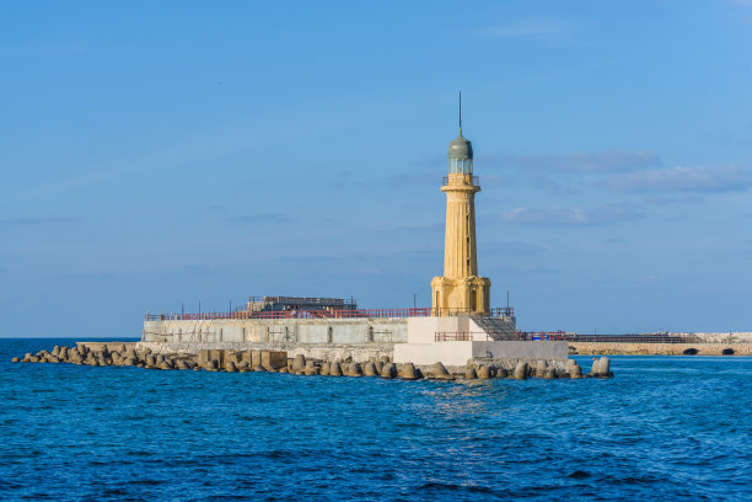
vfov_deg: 14.9
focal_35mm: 92
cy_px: 251
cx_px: 376
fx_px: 1922
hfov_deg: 22.1
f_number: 8
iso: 200
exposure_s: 1/800
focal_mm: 92
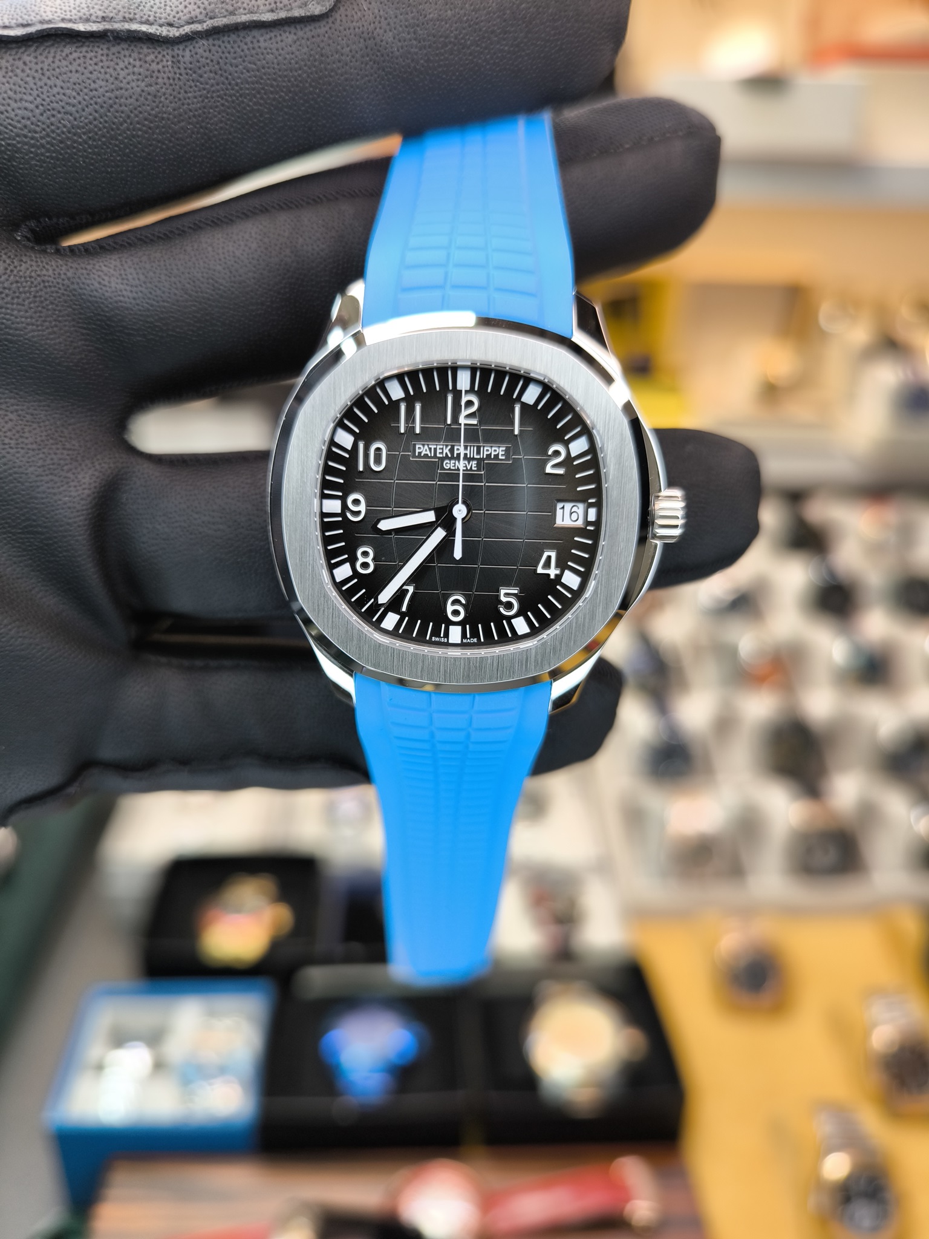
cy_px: 620
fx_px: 859
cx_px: 464
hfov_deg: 56.8
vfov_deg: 71.6
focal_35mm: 24
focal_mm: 6.92
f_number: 1.9
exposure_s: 1/125
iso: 64
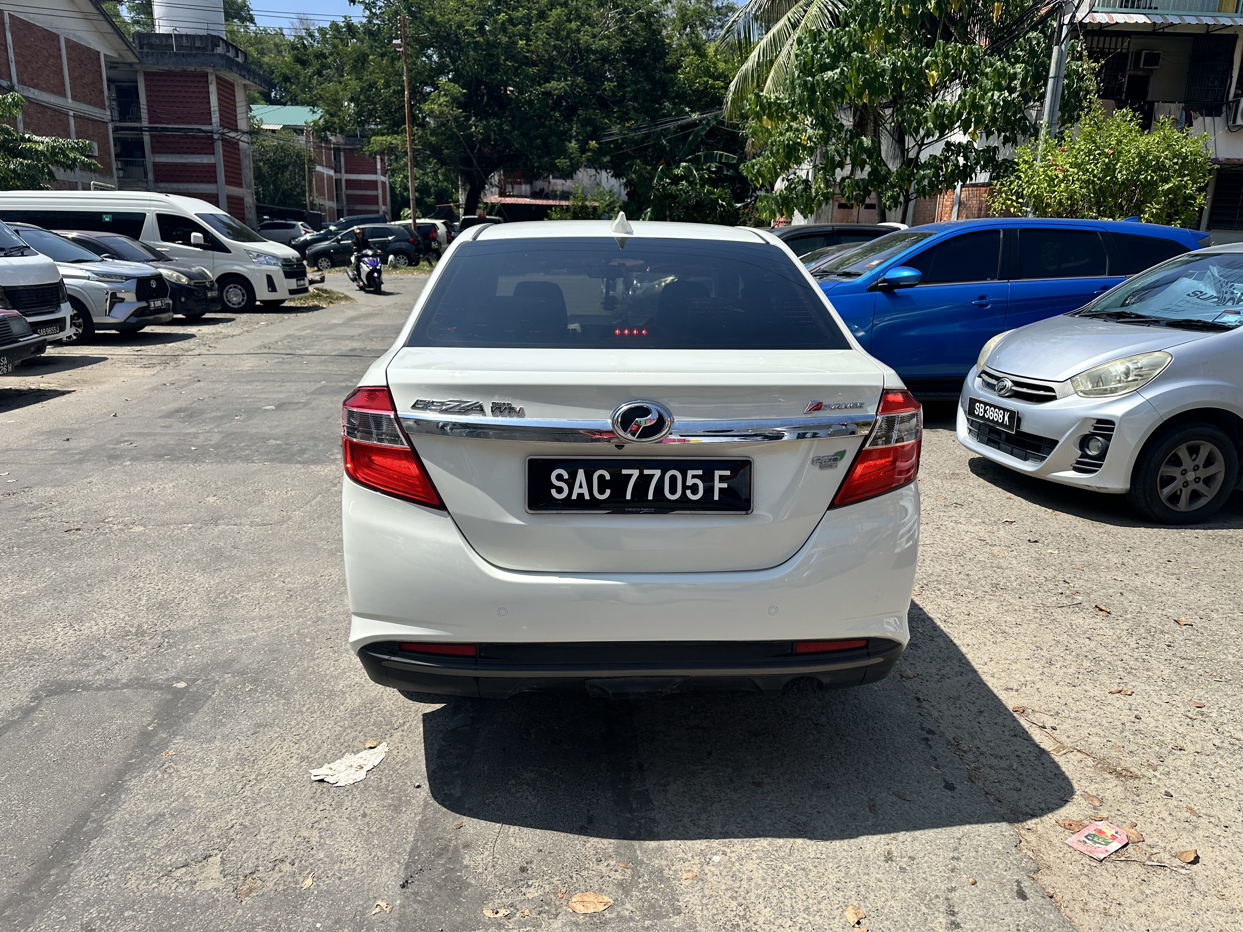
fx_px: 862
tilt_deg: -14.7
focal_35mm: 24
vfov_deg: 56.8
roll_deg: -0.1
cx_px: 622
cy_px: 466
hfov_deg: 71.6
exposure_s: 1/5000
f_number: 1.78
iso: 80
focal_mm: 6.86
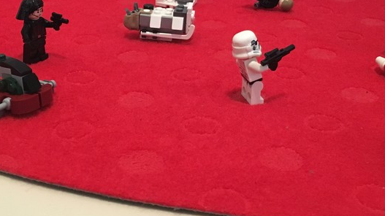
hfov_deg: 38.5
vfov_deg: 21.9
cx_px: 180
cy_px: 46
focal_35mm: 54
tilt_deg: -21.2
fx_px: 551
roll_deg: -0.7
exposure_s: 1/17
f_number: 2.2
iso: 320
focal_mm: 4.15
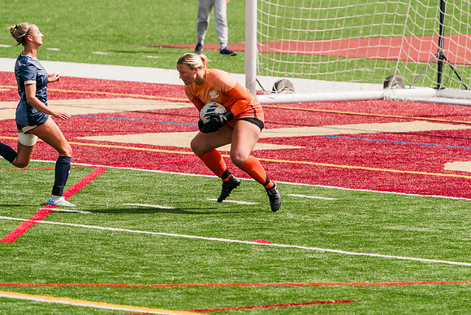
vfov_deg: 2.6
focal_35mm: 535
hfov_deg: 3.9
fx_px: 6996
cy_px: 108
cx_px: 250
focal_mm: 407
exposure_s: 1/1600
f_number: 6.3
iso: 250
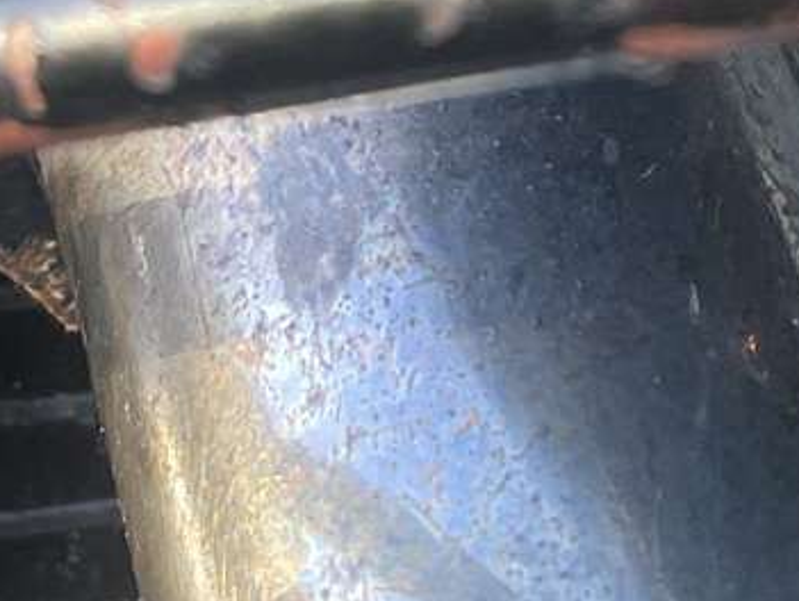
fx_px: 3420
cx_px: 596
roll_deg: +1.0
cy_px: -854
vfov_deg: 9.0
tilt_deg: -16.2
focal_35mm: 148
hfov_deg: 13.3
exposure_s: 1/121
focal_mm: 4.2
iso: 125
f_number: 1.6
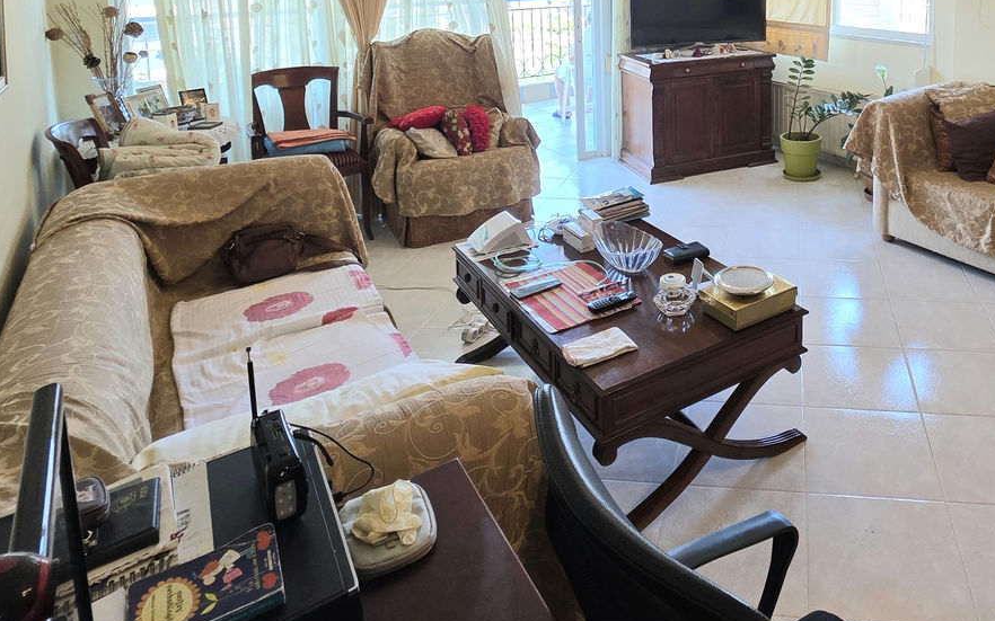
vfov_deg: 43.7
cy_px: 32
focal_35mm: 25
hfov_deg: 68.9
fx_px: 678
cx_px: 719
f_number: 1.9
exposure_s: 1/101
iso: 80
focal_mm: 2.2
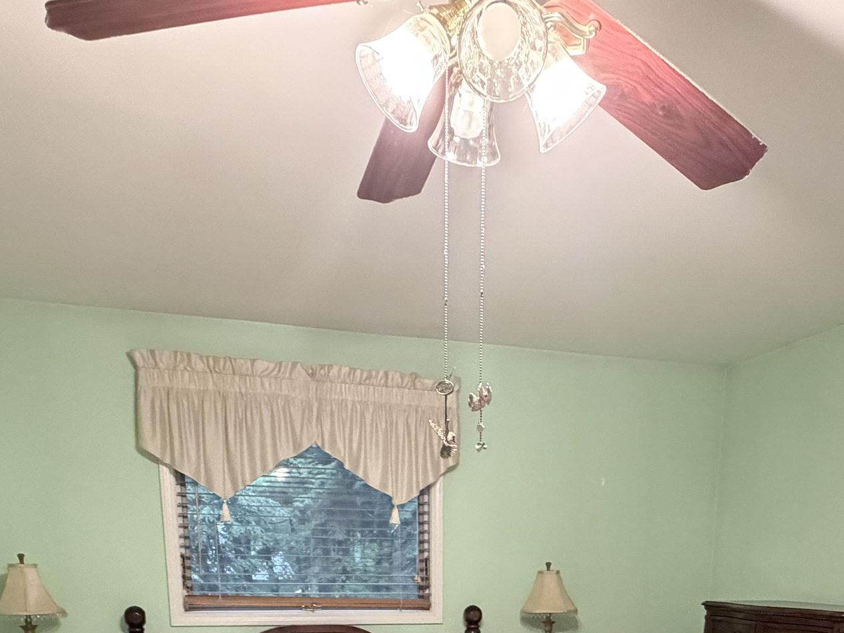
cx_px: 480
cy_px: 756
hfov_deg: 53.8
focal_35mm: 34
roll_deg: +0.4
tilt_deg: -13.6
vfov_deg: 33.9
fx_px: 829
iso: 800
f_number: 2.2
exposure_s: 1/60
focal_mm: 2.22
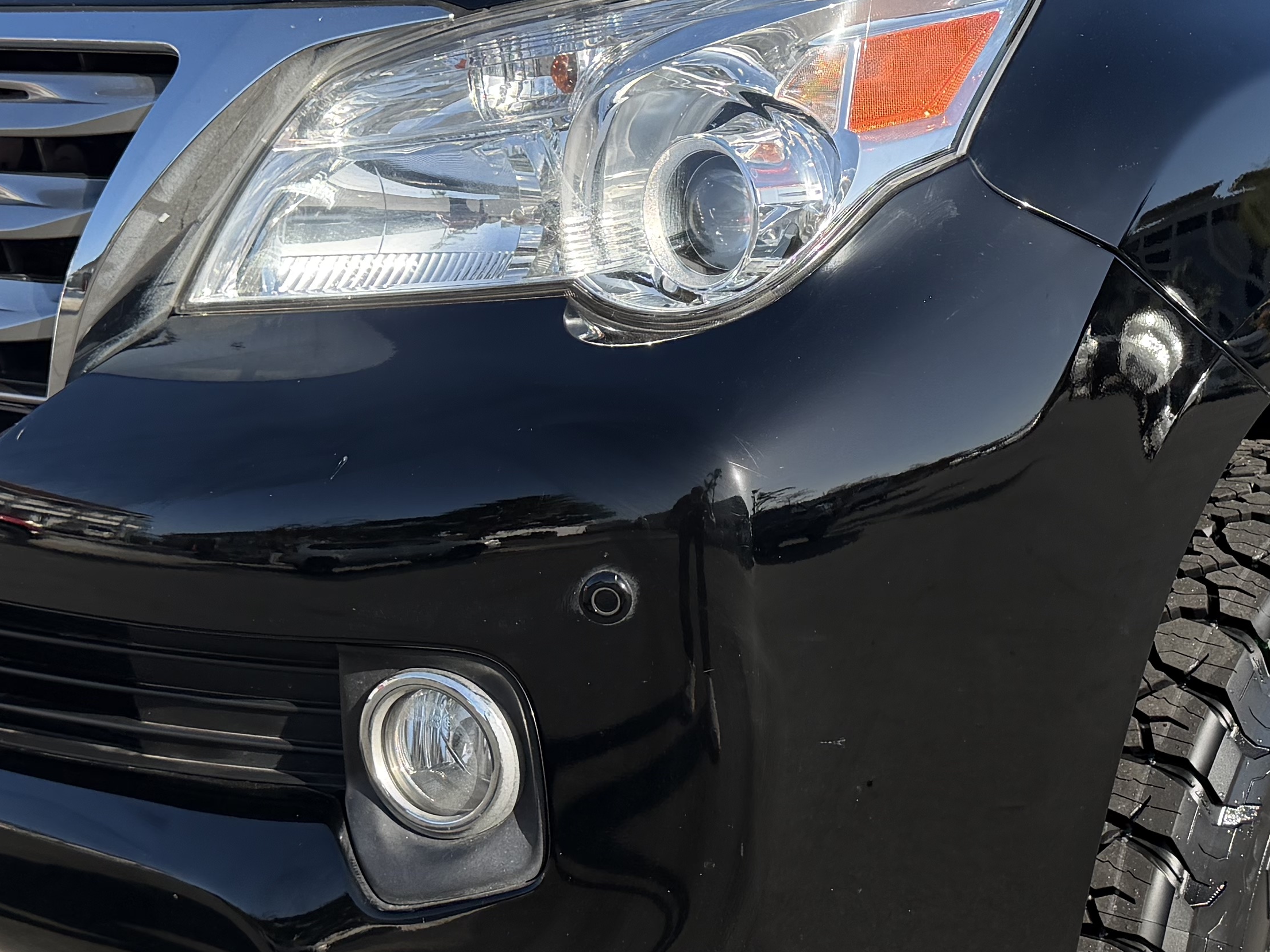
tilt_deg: -7.2
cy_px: 449
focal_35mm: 62
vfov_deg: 23.6
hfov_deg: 31.1
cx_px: 766
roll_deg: -2.7
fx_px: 2275
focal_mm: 6.76
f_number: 1.78
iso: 100
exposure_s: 1/2907
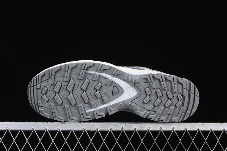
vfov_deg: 18.2
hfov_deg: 27.0
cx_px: 114
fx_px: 473
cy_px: 76
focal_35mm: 75
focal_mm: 50
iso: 160
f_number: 8
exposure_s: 1/80
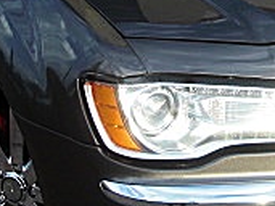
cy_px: 27
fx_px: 1072
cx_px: 214
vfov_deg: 10.9
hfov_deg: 14.5
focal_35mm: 135
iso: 50
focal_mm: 6.3
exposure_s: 1/160
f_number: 2.8
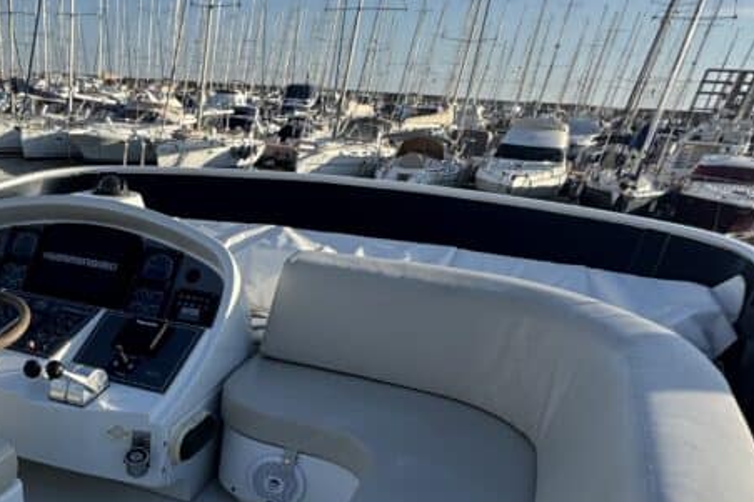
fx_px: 691
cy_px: 545
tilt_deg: -34.1
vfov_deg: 34.7
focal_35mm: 33
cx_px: 123
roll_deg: -3.8
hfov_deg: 52.5
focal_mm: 2.22
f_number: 2.2
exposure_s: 1/796
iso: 40
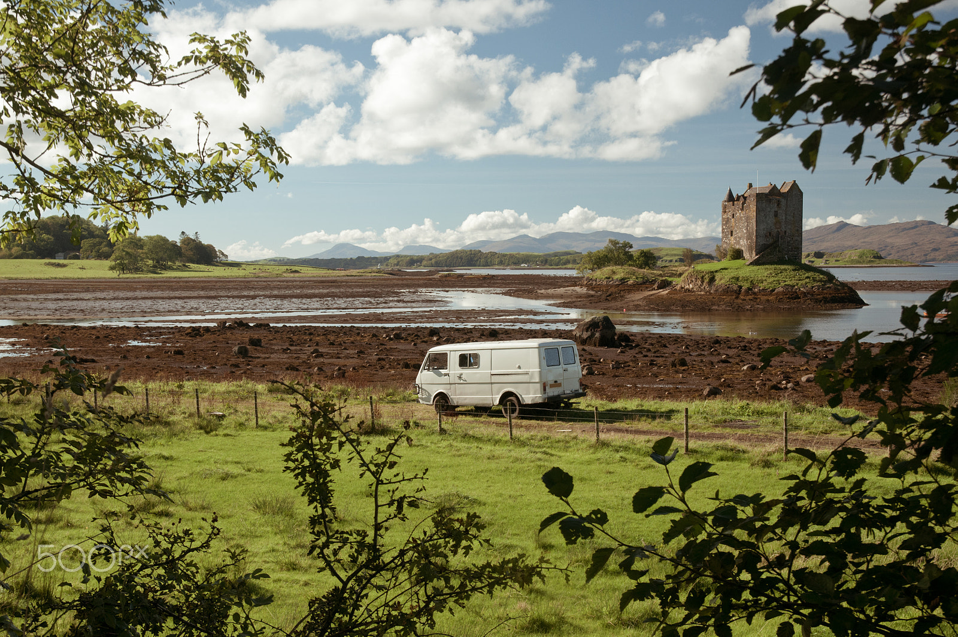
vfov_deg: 28.9
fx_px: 1236
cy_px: 318
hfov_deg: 42.4
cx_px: 479
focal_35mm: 46
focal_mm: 31
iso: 200
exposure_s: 1/160
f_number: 8
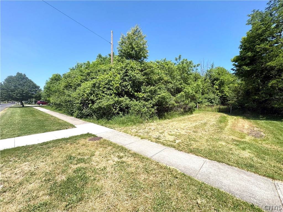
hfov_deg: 102.1
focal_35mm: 14
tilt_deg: -2.2
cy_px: 106
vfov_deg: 85.7
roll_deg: +0.1
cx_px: 142
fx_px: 114
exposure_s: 1/1236
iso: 50
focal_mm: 2.22
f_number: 2.2
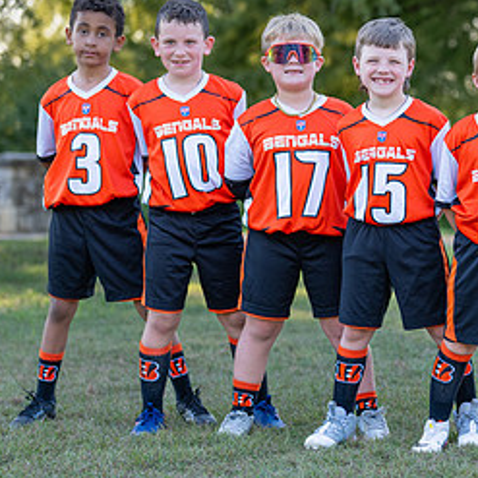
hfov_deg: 13.2
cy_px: 188
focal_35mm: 130
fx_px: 2031
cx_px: 477
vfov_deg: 13.4
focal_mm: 50
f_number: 1.8
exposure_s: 1/800
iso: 160
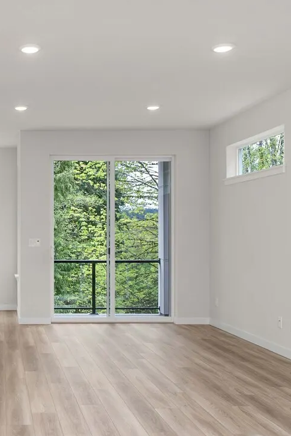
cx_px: -3
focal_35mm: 42
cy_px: 267
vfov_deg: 46.1
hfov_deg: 29.7
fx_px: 509
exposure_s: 1/30
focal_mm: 18
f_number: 7.1
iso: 1000
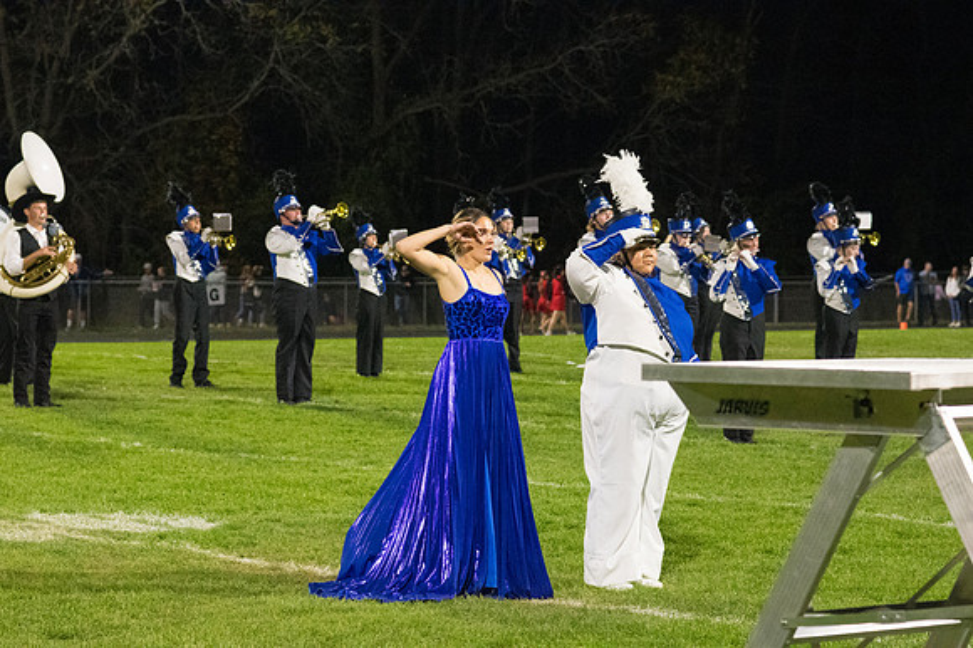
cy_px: 324
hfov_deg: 14.9
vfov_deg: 9.9
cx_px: 486
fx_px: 3728
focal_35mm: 138
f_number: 5
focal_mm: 92
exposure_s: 1/400
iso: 5000
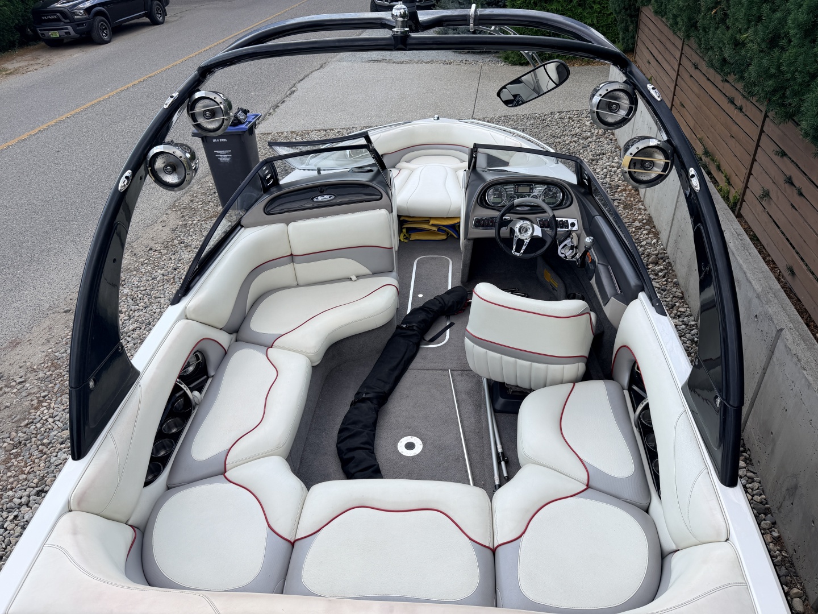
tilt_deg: -35.4
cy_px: 307
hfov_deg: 71.6
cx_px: 409
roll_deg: +4.1
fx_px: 567
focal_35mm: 24
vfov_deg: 56.8
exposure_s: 1/2611
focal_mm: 6.76
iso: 80
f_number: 1.78
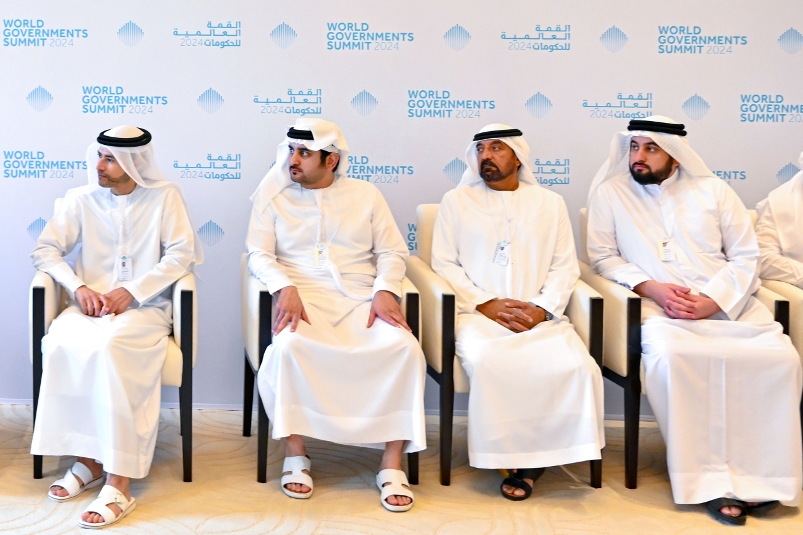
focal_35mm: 24
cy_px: 268
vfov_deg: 53.1
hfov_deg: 73.8
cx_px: 402
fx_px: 535
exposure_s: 1/60
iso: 1600
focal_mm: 24
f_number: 2.8
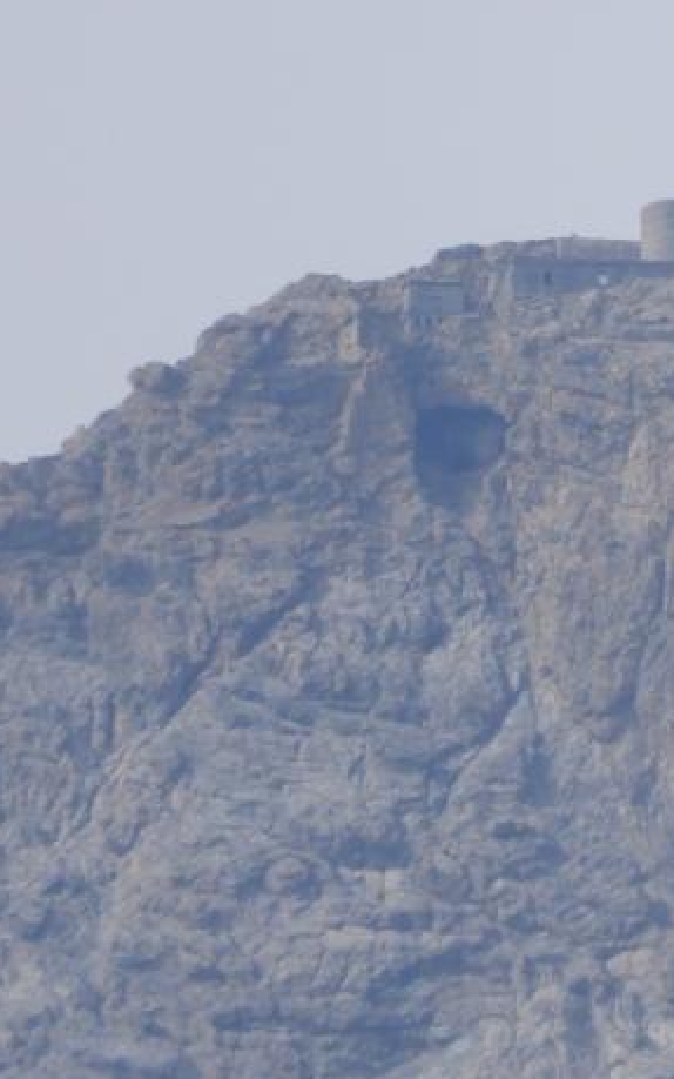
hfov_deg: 0.8
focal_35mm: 1701
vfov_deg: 1.2
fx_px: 49977
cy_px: 240
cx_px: 968
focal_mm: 128
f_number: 6.9
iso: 80
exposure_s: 1/400
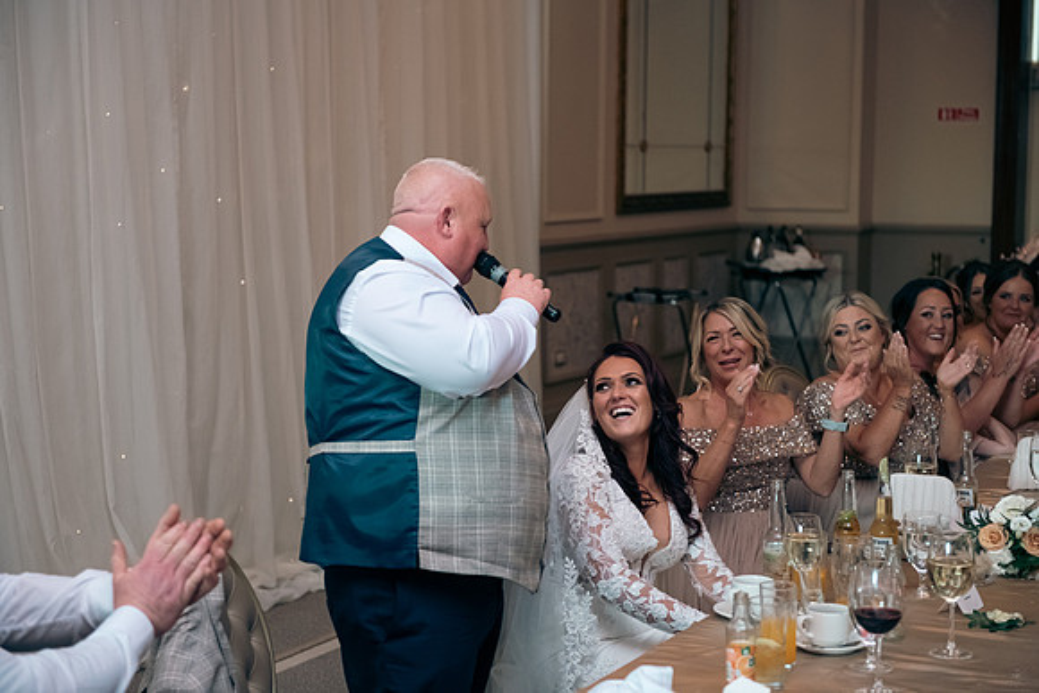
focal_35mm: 66
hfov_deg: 30.5
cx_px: 520
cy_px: 346
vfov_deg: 20.6
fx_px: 1905
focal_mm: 66
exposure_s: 1/160
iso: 1000
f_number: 3.5
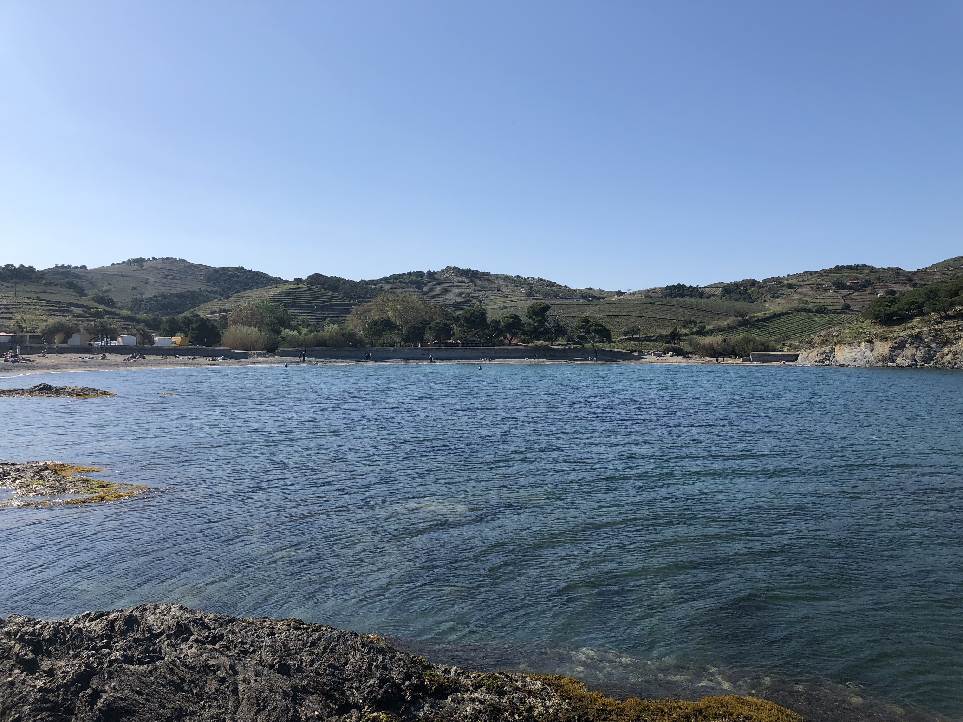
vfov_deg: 49.7
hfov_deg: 63.4
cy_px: 361
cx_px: 482
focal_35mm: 28
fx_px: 779
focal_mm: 4
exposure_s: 1/2667
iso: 25
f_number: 1.8
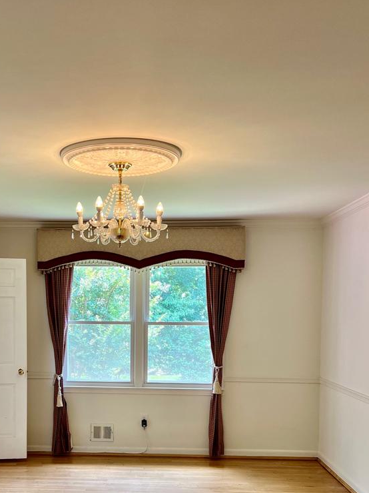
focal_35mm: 38
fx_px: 540
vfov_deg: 48.0
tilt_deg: -1.9
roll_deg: -0.1
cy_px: 336
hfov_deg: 37.3
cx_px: 122
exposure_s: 1/120
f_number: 1.5
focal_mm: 5.7
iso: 80
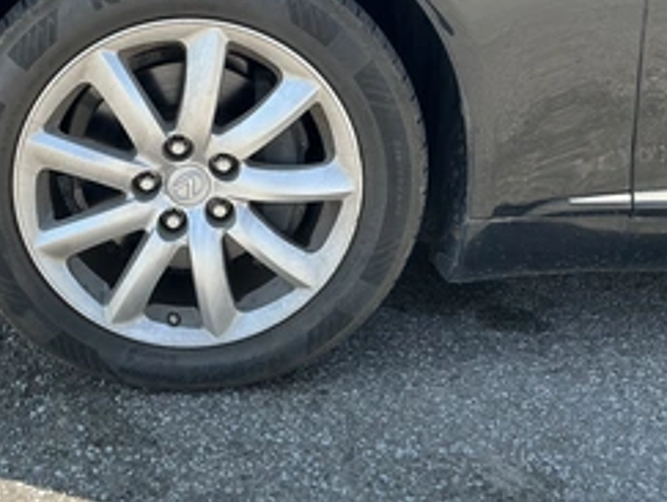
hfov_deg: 40.4
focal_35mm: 46
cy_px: 173
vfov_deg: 31.4
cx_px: 198
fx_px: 888
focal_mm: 3
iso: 25
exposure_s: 1/478
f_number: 1.8
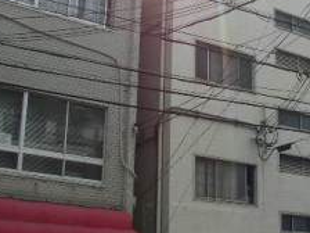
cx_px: 289
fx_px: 681
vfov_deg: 19.3
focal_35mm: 76
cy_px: 79
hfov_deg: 24.8
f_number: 4.1
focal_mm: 5.8
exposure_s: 1/792
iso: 71
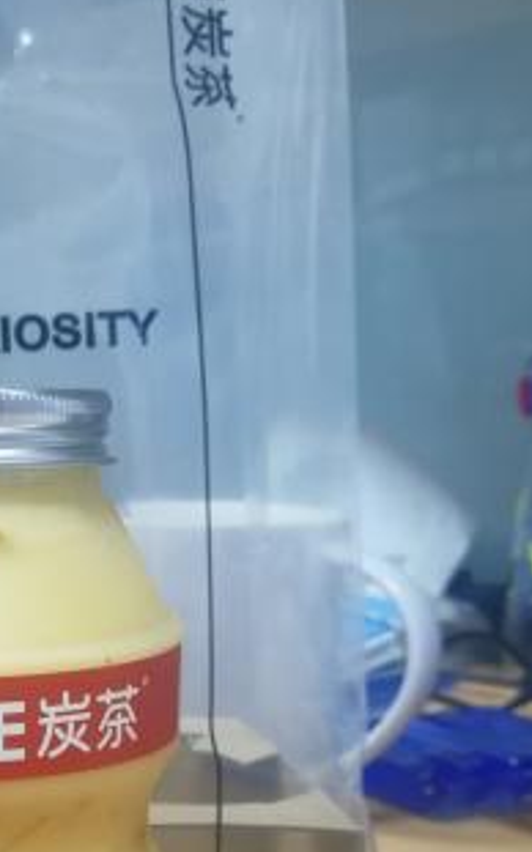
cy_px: 692
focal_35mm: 55
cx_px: -30
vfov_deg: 35.6
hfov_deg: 22.4
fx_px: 1278
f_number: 1.8
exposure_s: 1/33.3
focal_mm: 3.83
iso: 320
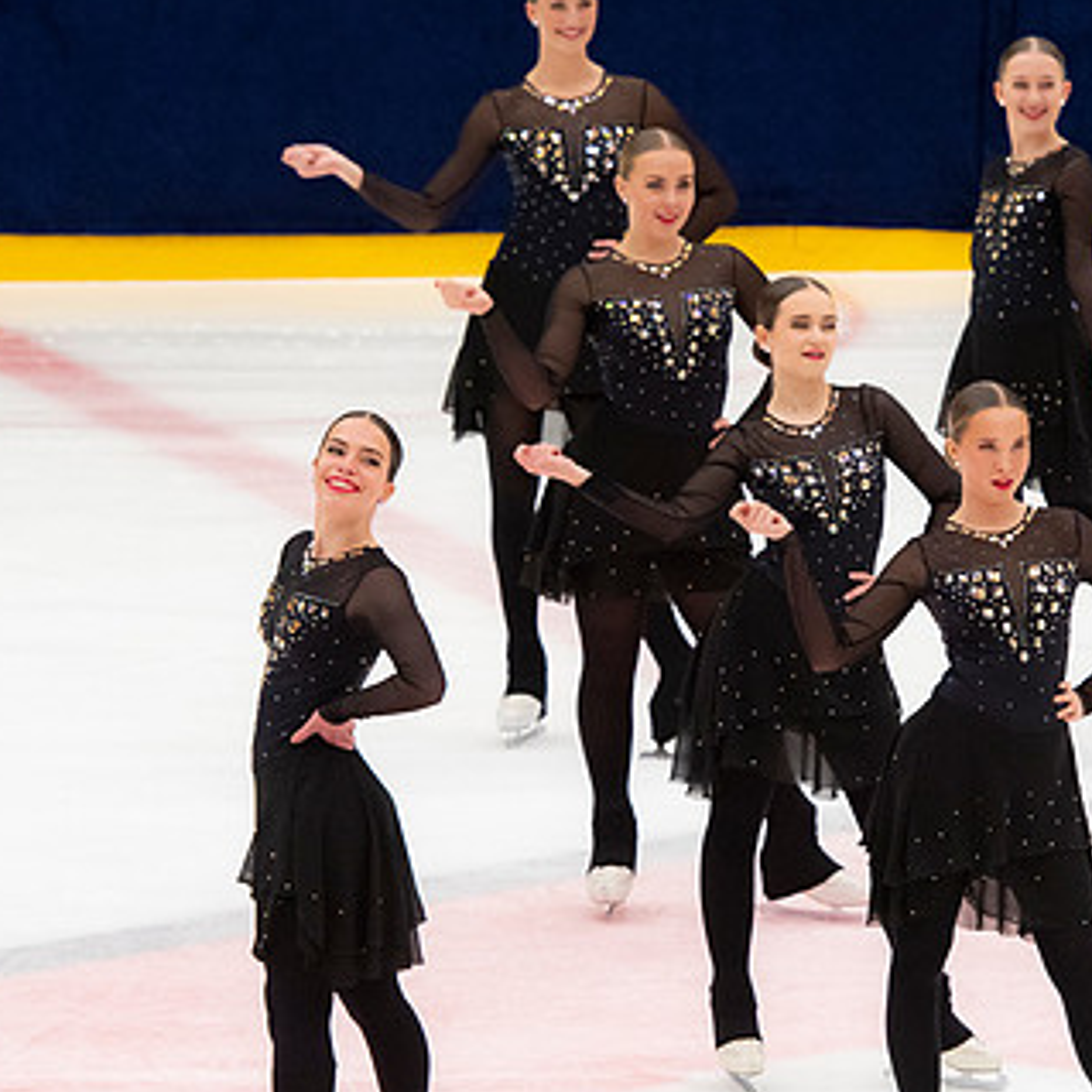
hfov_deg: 4.9
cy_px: 649
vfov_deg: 4.9
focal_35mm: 359
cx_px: 750
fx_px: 12813
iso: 2000
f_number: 5.6
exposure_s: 1/320
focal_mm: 155
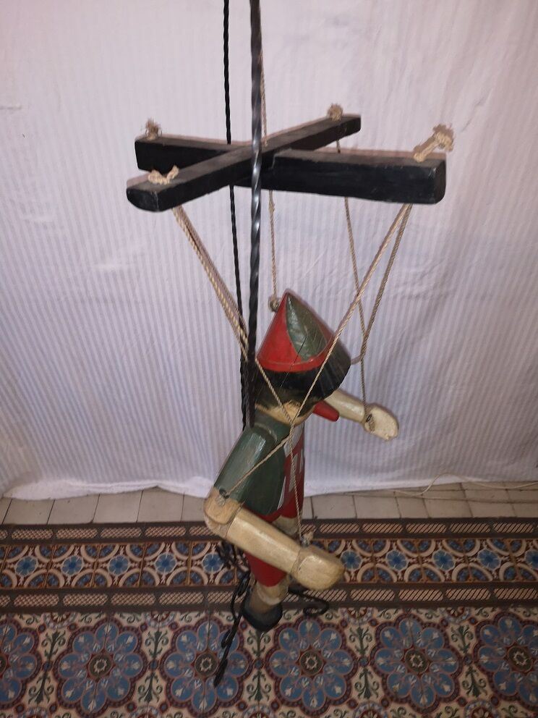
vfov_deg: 65.3
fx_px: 560
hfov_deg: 51.4
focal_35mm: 27
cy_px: 359
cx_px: 269
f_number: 1.8
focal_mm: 3.95
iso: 250
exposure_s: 1/33.3
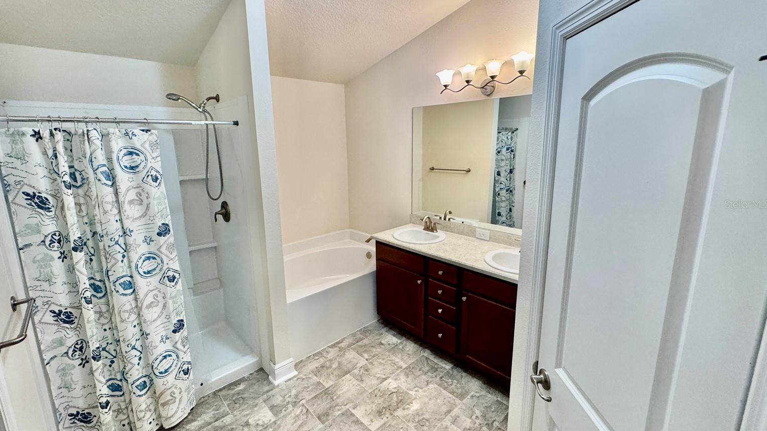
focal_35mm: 16
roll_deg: +1.5
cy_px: 204
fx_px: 325
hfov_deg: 99.3
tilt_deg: -10.7
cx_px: 370
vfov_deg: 67.0
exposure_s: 1/120
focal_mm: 2.22
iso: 250
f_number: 2.2
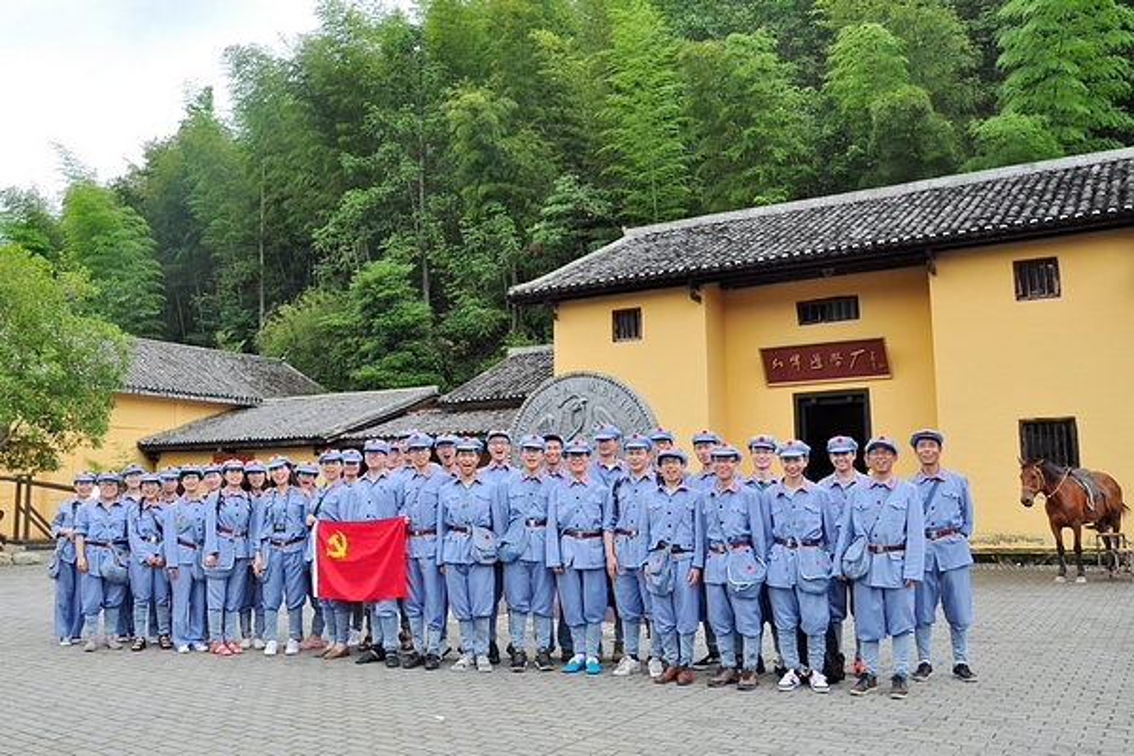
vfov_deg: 47.9
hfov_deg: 67.4
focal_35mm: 27
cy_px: 378
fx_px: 850
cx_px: 567
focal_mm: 18
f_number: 8
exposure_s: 1/125
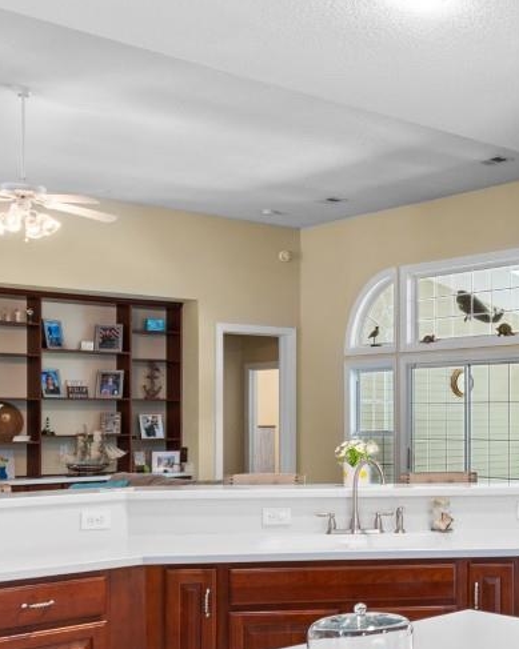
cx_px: 562
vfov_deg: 37.1
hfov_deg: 27.8
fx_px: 961
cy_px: 406
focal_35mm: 50
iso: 100
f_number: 4.8
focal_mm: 11
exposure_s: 1/3
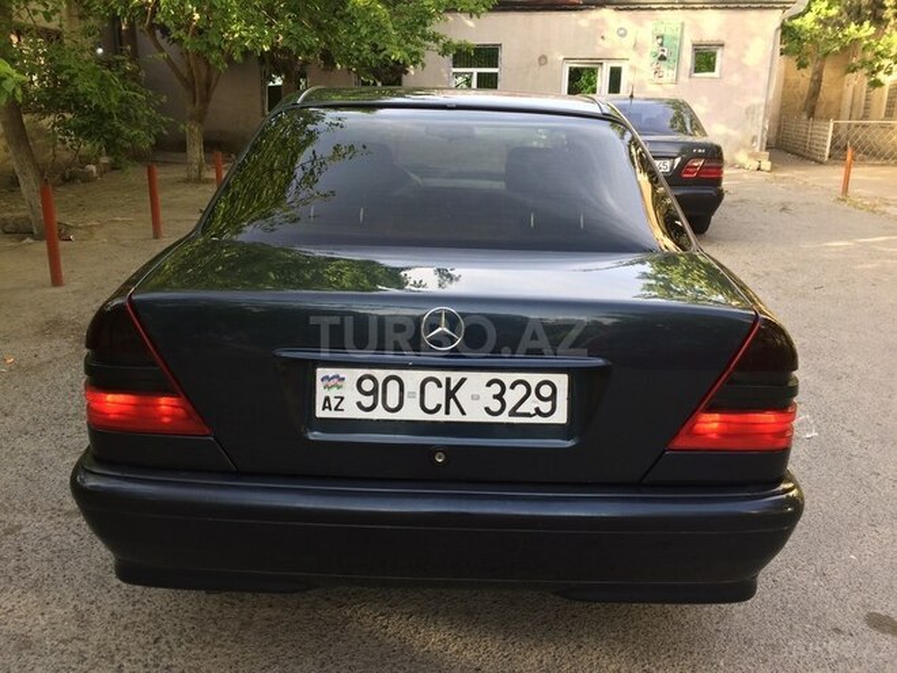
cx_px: 448
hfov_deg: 61.7
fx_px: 751
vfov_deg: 48.2
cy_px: 336
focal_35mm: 29
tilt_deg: -14.9
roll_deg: -2.4
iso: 32
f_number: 2.2
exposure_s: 1/102
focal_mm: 4.15
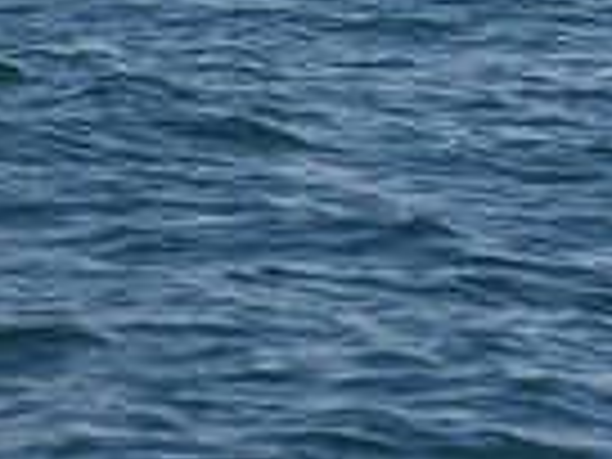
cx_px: -119
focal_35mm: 430
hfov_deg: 4.6
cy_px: -842
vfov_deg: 3.4
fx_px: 7602
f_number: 8
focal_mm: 105
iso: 320
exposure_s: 1/1600
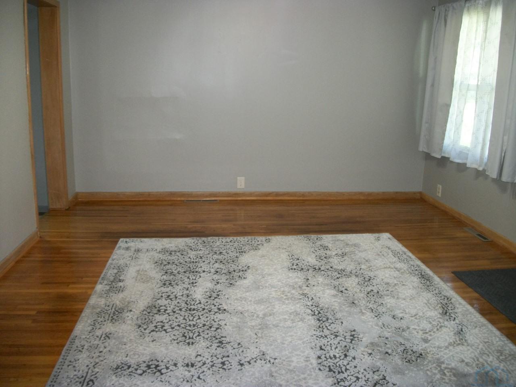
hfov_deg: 56.8
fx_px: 477
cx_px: 258
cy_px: 194
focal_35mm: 32
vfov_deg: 44.2
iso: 160
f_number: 2.9
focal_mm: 5.7
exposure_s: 1/30
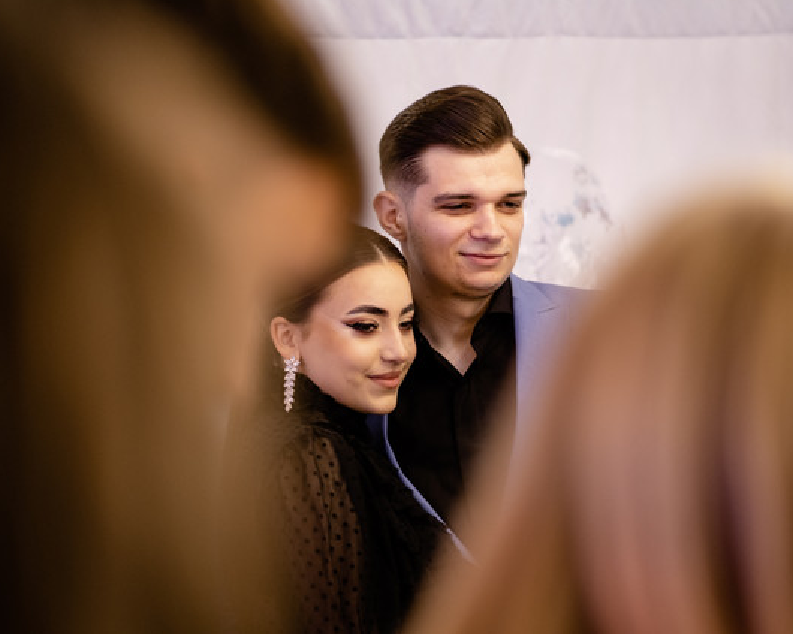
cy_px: 316
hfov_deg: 13.3
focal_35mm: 145
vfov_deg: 10.7
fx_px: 3403
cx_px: 438
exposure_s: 1/160
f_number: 1.8
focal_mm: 85
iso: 800
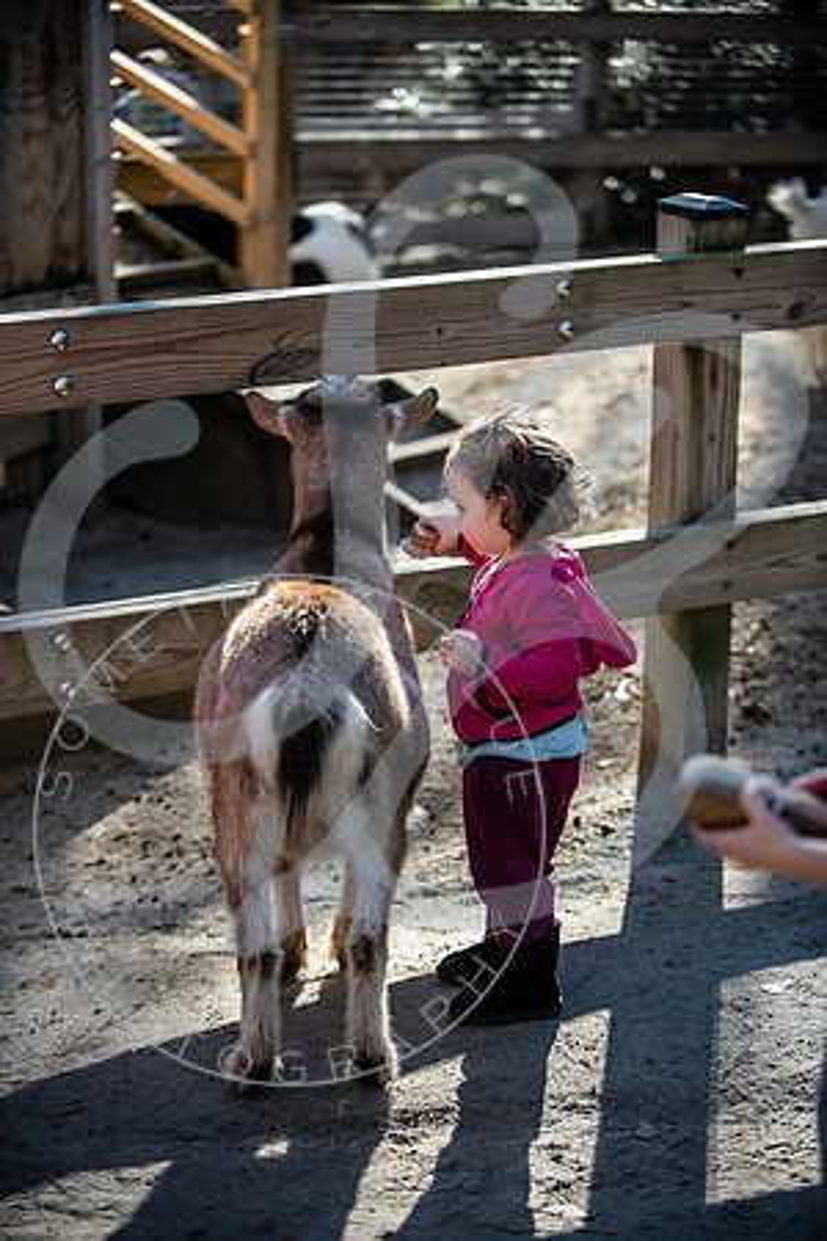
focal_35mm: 82
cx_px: 414
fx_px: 2825
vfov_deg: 24.8
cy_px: 620
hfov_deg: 16.7
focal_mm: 82
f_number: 2.8
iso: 200
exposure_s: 1/800
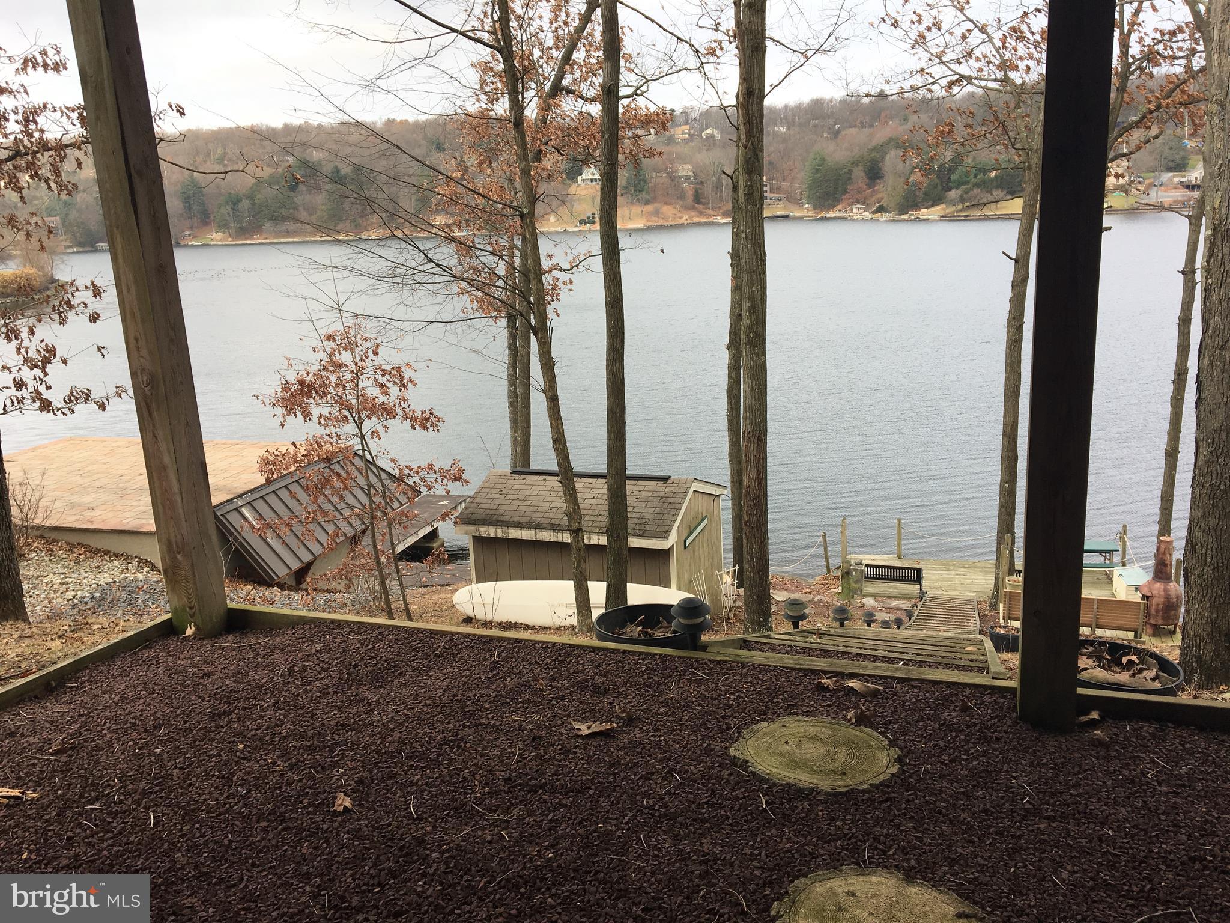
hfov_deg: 61.7
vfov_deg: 48.2
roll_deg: +3.3
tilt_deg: -13.0
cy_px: 462
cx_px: 615
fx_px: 1030
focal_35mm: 29
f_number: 2.2
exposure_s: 1/273
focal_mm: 4.15
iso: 25
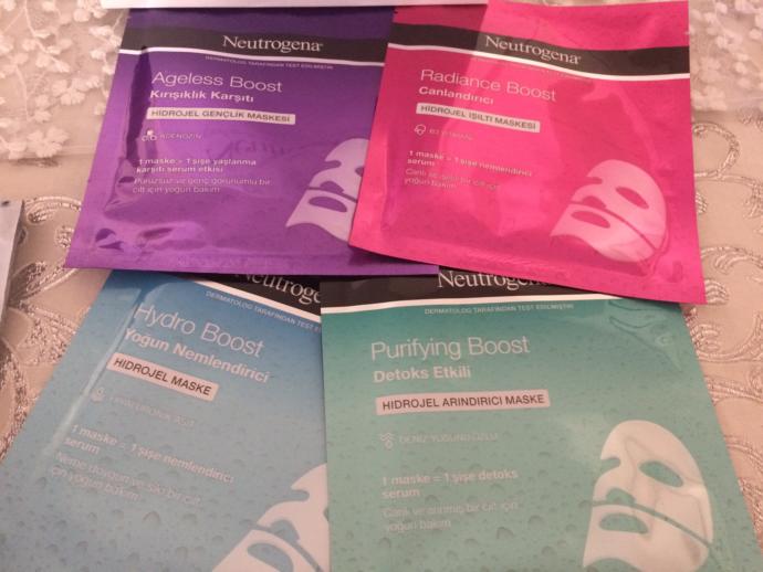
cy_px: 286
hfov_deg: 61.6
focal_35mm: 29
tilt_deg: -59.8
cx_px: 382
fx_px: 639
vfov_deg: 48.3
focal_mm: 4.15
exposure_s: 1/17
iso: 320
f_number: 2.2
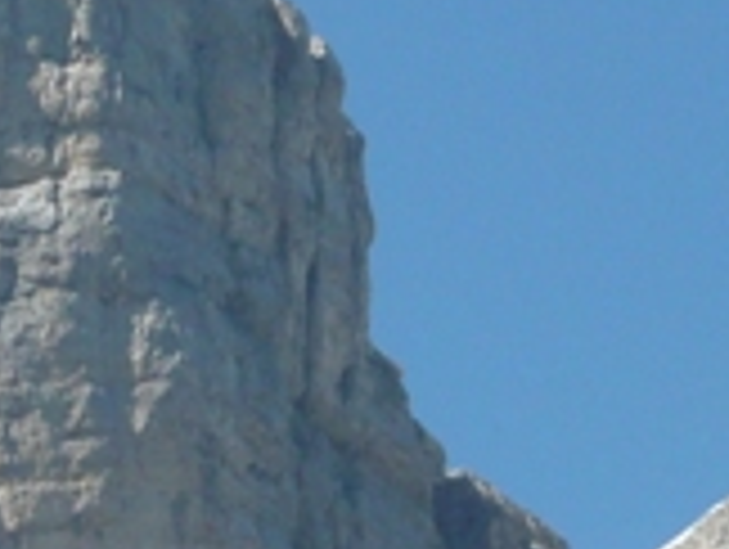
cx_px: 558
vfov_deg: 3.8
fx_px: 8225
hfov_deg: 5.1
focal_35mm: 390
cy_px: 189
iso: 100
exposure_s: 1/800
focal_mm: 10.2
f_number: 3.7
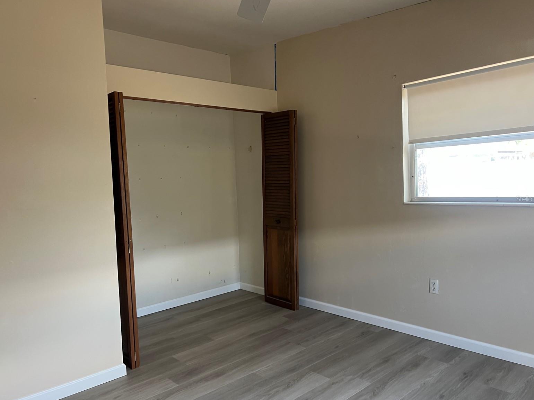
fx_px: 417
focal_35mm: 27
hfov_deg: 65.3
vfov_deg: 51.4
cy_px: 199
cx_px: 272
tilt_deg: -3.4
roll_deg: +1.8
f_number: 1.5
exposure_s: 1/60
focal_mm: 5.7
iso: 100
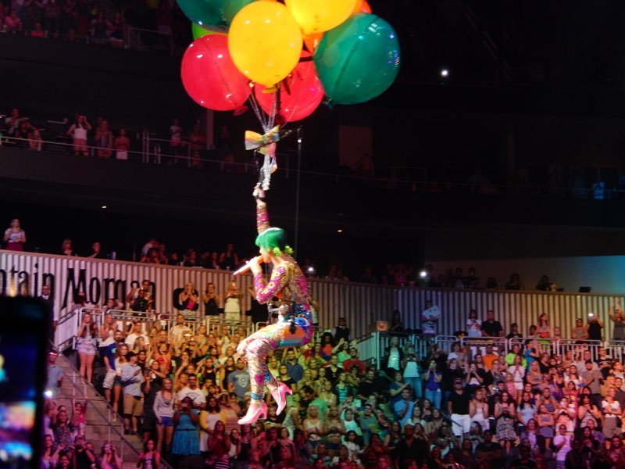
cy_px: 234
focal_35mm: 105
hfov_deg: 18.7
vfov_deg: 14.1
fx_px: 1896
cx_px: 312
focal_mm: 18.9
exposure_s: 1/30
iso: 560
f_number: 5.3
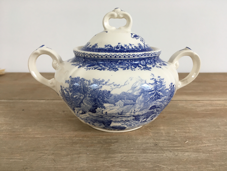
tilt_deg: -13.4
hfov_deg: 61.7
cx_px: 114
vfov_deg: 48.2
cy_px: 86
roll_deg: -1.3
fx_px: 190
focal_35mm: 29
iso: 32
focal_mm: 4.15
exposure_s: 1/33
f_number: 2.2
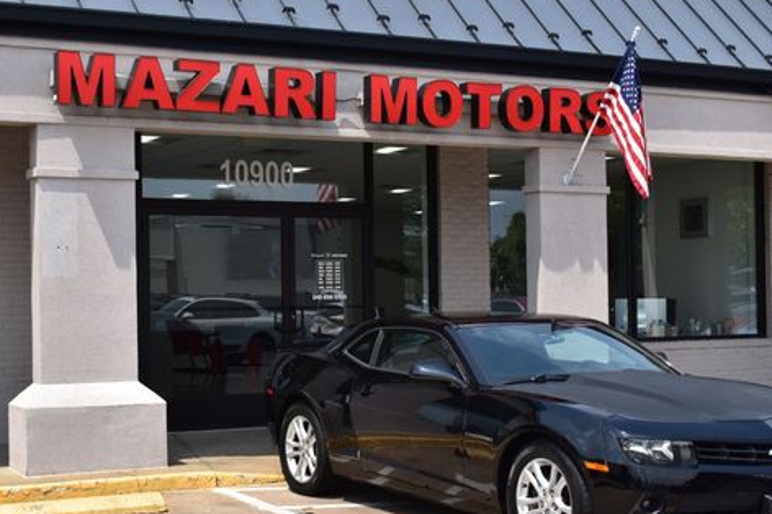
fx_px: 1307
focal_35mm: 61
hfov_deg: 32.8
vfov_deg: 22.2
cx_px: 319
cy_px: 300
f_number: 11
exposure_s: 1/500
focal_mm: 30
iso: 360
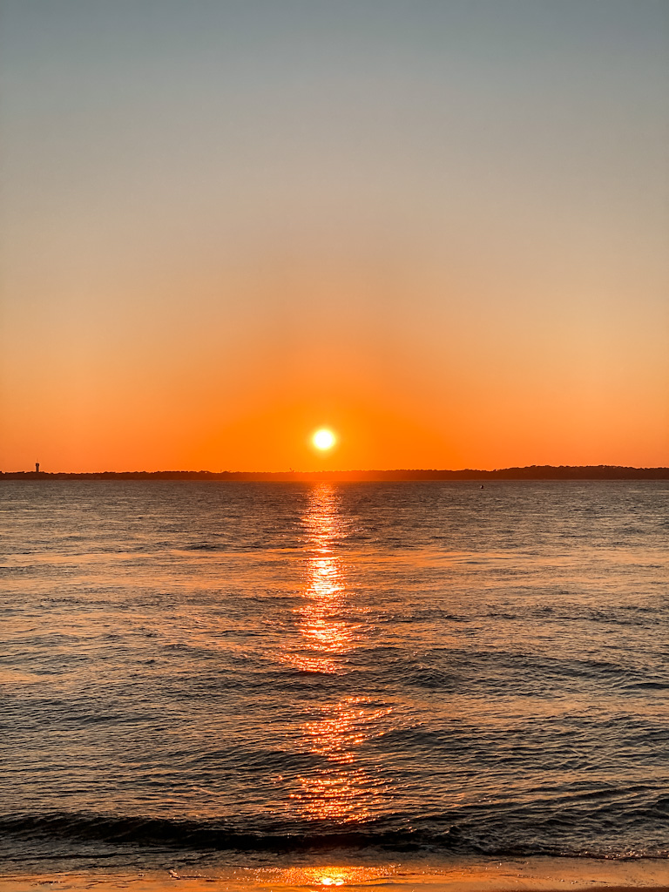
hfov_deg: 28.0
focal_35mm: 52
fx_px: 1340
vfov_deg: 36.8
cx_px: 334
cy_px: 446
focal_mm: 6
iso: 20
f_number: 2
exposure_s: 1/1400
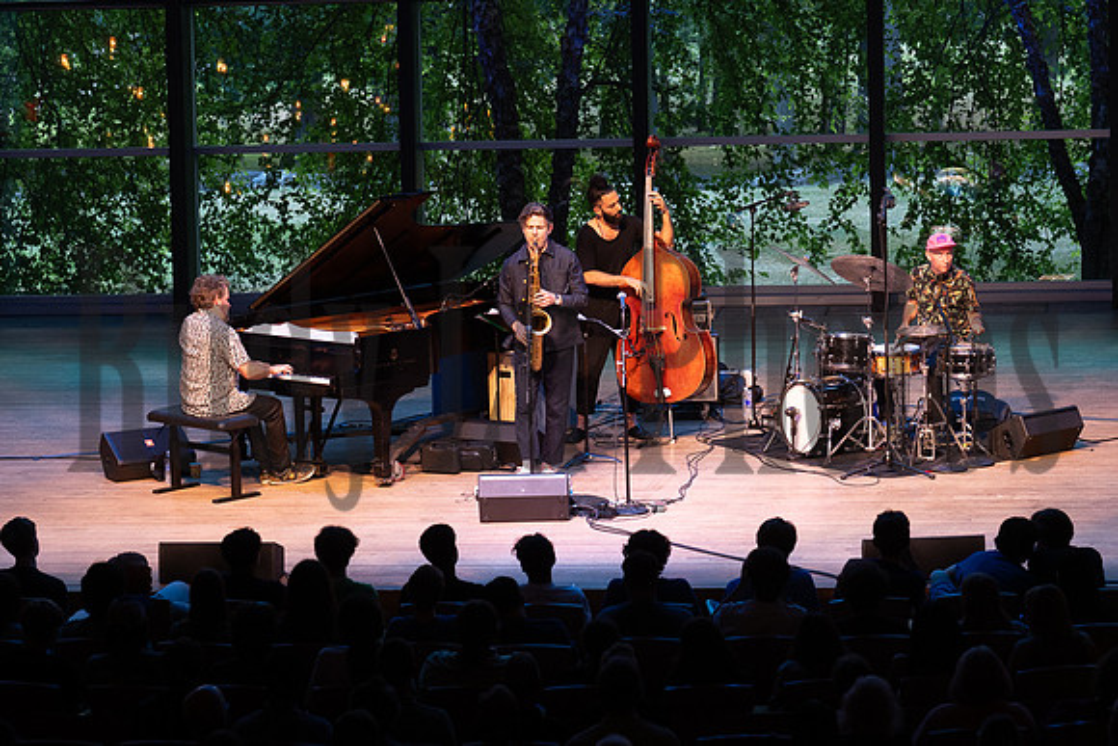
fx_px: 3883
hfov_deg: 16.4
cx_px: 559
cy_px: 373
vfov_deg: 11.0
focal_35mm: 125
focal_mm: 125
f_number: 5.6
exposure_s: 1/160
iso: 3200
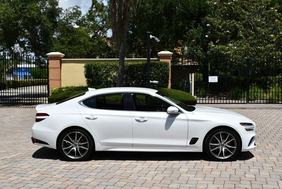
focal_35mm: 48
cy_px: 94
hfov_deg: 41.1
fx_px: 376
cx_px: 141
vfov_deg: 28.1
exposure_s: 1/320
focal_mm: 24
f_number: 9
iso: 100
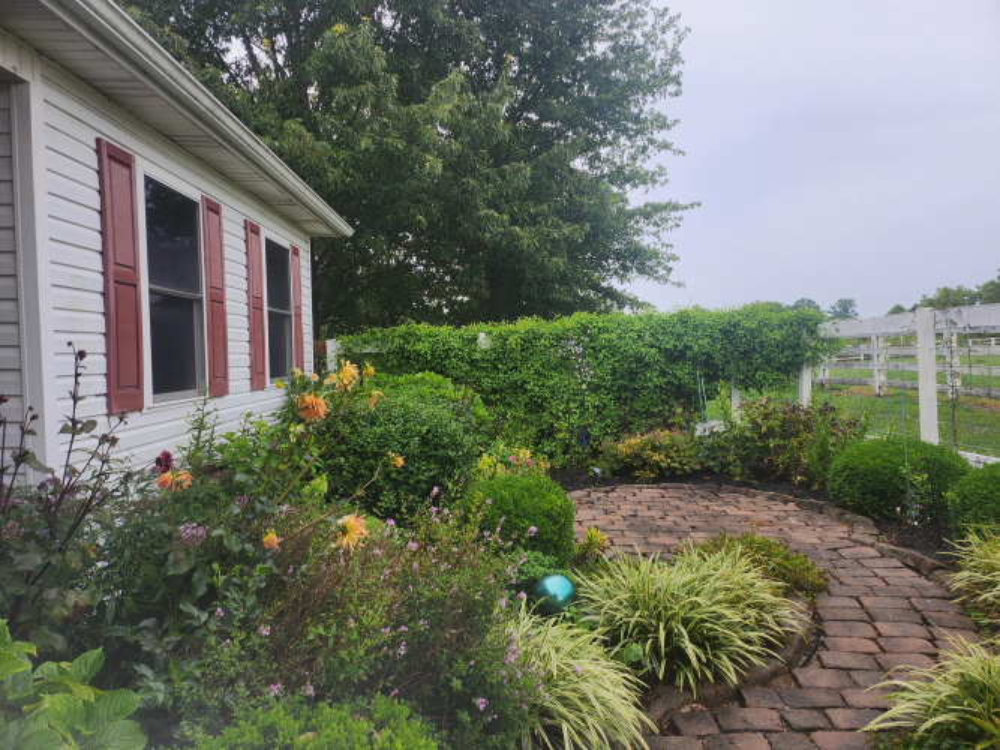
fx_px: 693
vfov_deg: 56.8
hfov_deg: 71.6
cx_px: 500
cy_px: 375
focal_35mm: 24
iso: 50
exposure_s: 1/195
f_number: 1.8
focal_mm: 5
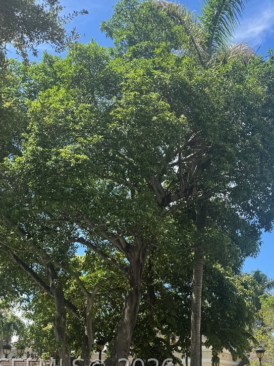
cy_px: 368
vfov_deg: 33.1
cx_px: 145
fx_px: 560
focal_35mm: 53
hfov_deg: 27.5
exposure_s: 1/2041
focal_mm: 6.76
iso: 80
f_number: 1.78
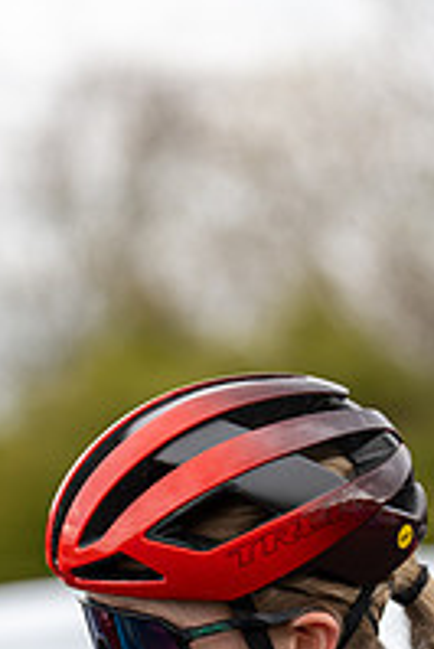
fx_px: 5090
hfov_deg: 4.9
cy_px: 688
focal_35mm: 282
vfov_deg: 7.3
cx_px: 144
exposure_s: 1/640
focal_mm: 125
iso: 160
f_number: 3.2
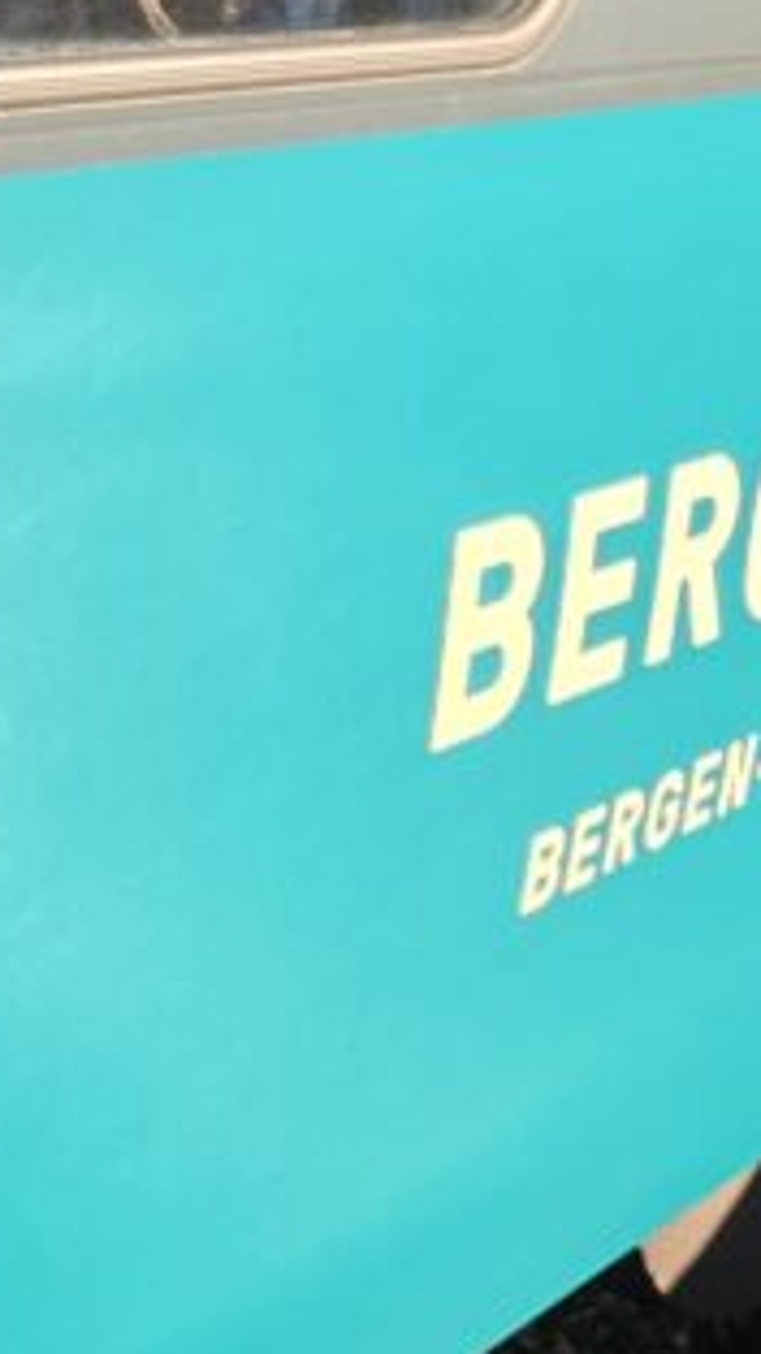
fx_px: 2942
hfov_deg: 14.5
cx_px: 770
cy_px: 463
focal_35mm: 82
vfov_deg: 25.8
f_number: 1.7
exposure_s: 1/225
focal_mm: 6.3
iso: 12
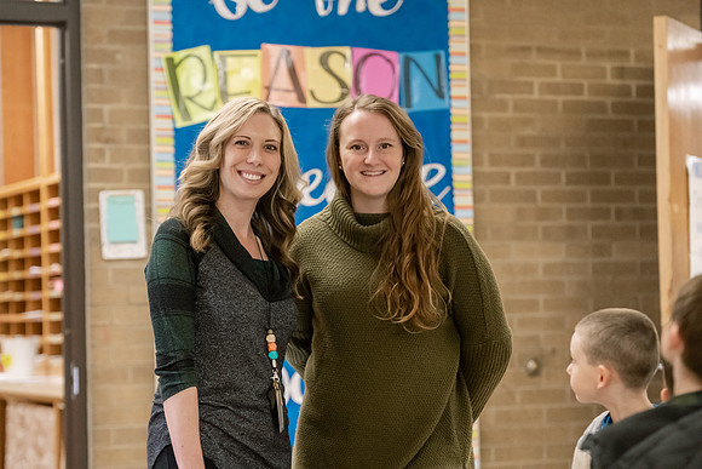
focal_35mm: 102
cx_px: 351
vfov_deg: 13.4
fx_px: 1989
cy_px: 234
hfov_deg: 20.0
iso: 6400
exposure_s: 1/200
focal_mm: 102
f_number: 3.5
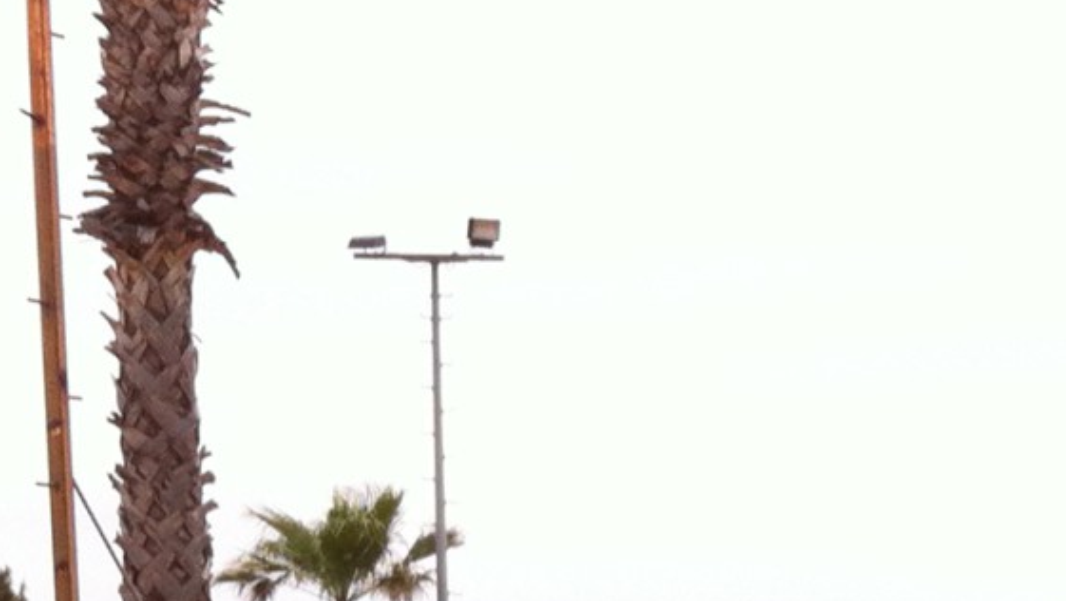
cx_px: 1575
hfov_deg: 14.5
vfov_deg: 8.5
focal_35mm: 139
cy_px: 1016
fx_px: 3930
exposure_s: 1/1005
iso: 80
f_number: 2.8
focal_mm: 3.85
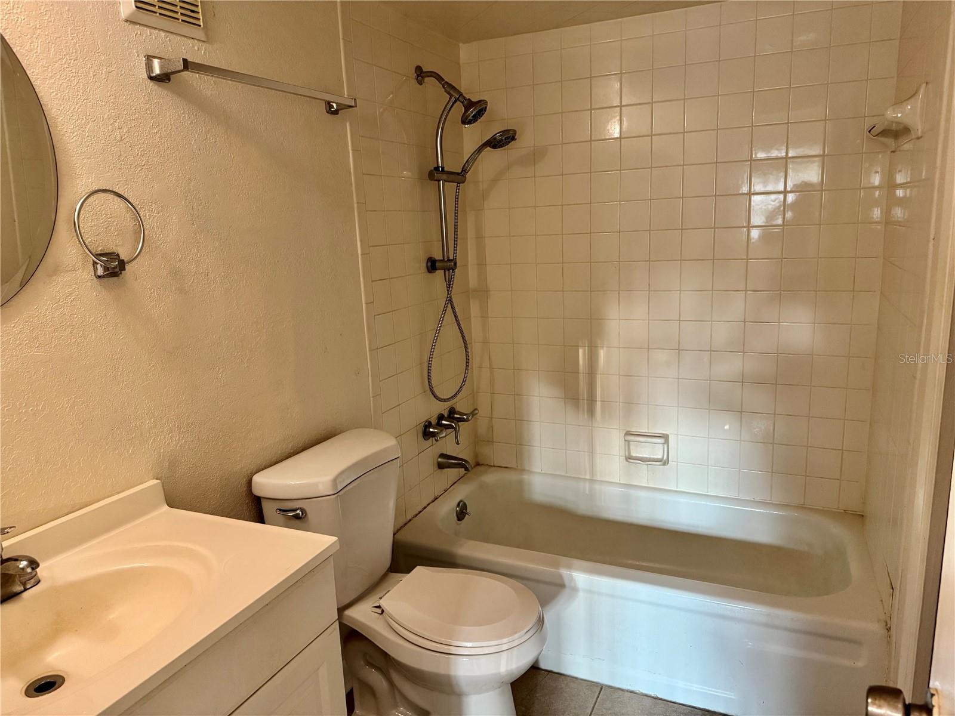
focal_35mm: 24
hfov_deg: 71.6
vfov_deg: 56.8
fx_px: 662
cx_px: 478
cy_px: 358
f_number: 1.78
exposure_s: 1/60
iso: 500
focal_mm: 6.76
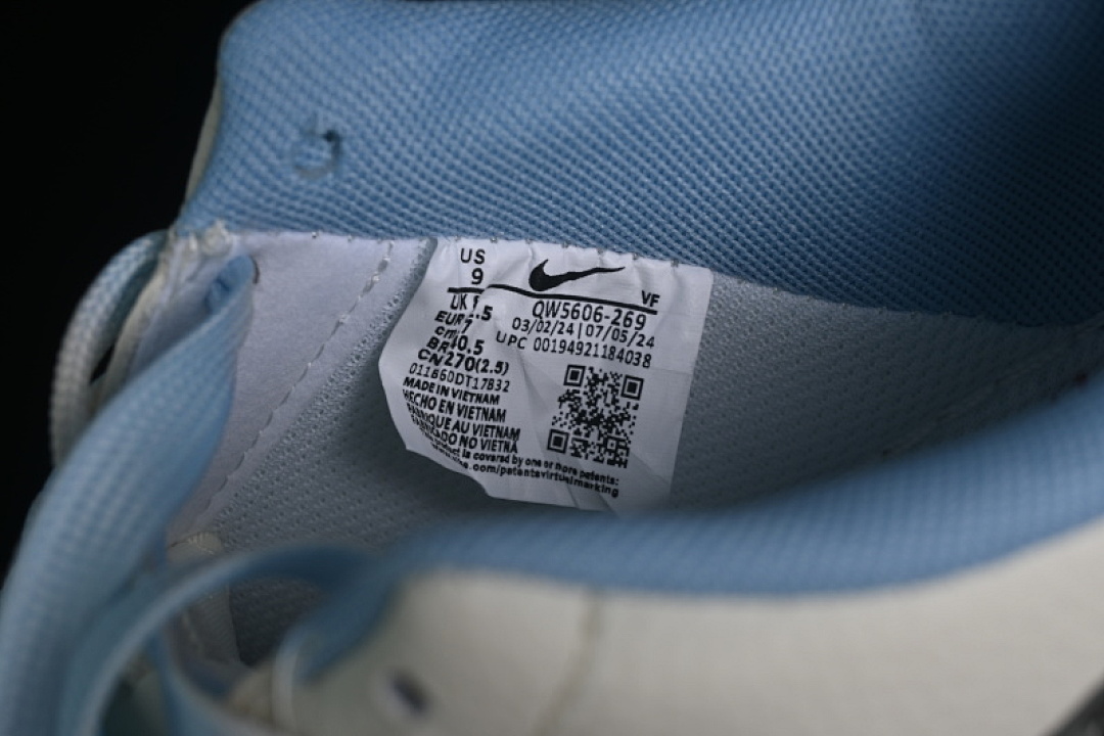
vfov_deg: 18.2
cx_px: 552
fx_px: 2300
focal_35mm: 75
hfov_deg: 27.0
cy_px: 368
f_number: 7.1
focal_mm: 50
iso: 160
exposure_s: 1/100
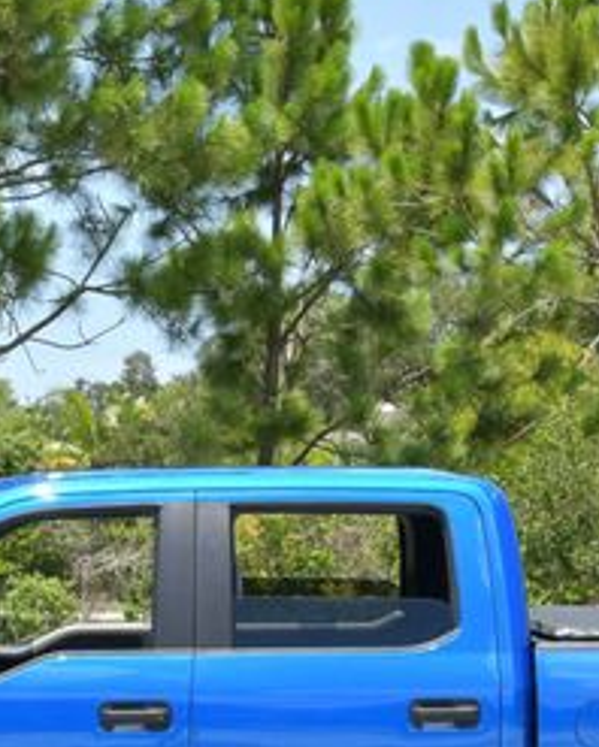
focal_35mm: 107
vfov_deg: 17.8
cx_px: 236
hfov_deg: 14.4
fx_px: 2368
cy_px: 556
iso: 180
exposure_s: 1/250
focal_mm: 22
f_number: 8
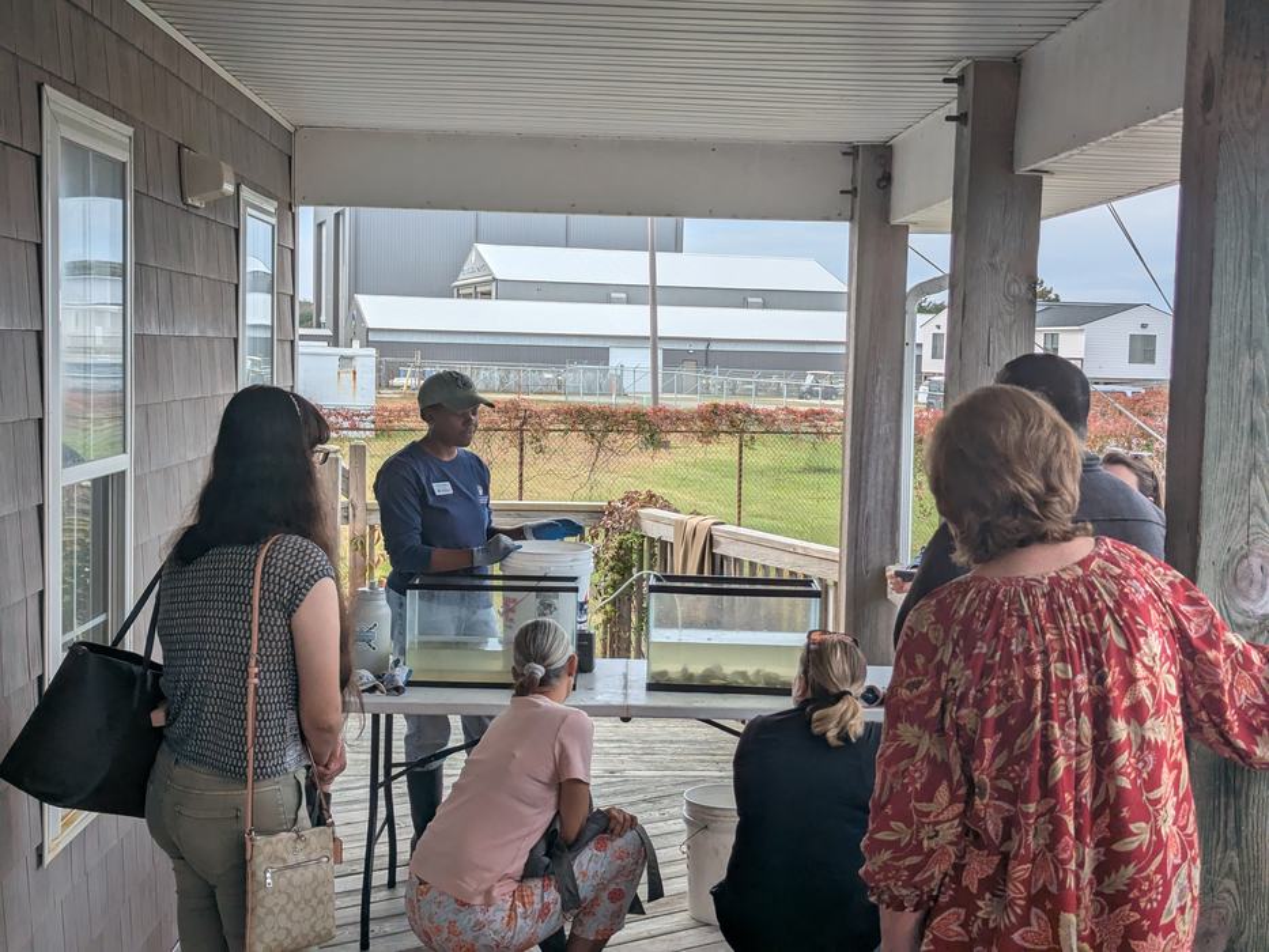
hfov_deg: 39.7
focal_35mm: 48
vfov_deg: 30.3
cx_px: 634
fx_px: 1760
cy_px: 476
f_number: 1.85
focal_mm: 6.81
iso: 44
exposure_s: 1/1134
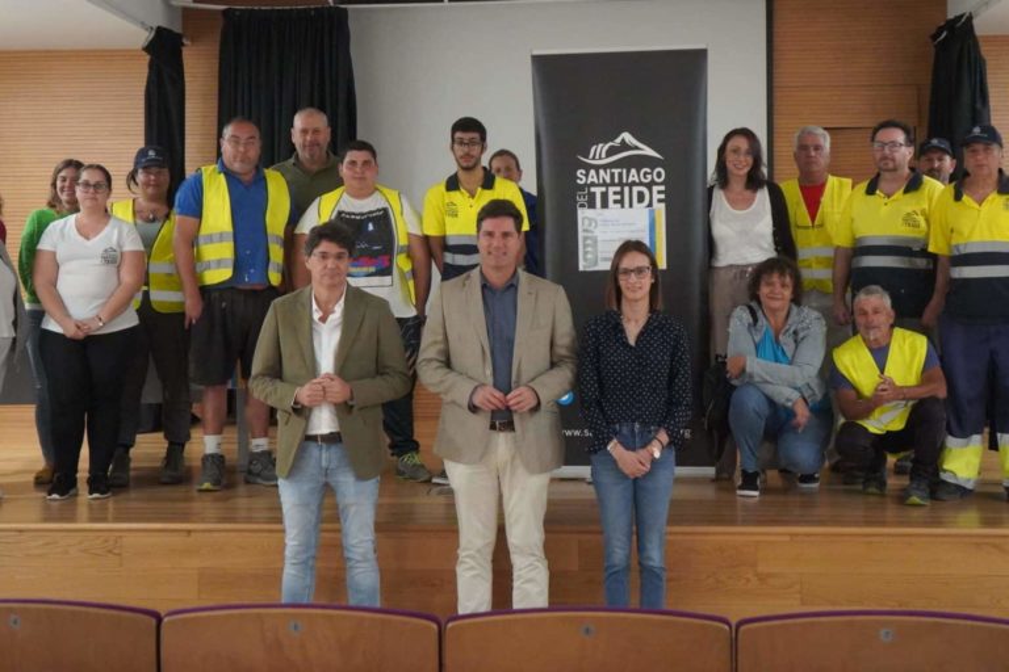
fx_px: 1093
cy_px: 336
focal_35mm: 39
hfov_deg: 49.6
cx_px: 504
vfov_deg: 34.2
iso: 12800
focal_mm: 39
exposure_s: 1/125
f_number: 4
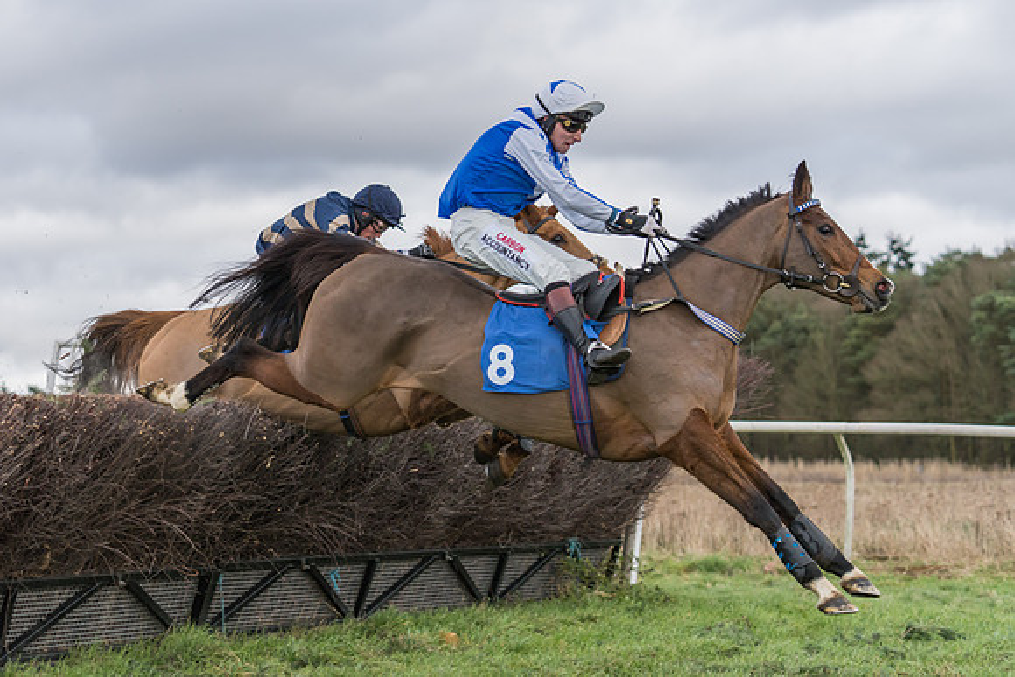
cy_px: 281
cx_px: 336
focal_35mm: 95
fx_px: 2665
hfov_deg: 21.5
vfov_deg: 14.5
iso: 800
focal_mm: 70
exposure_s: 1/1000
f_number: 2.8
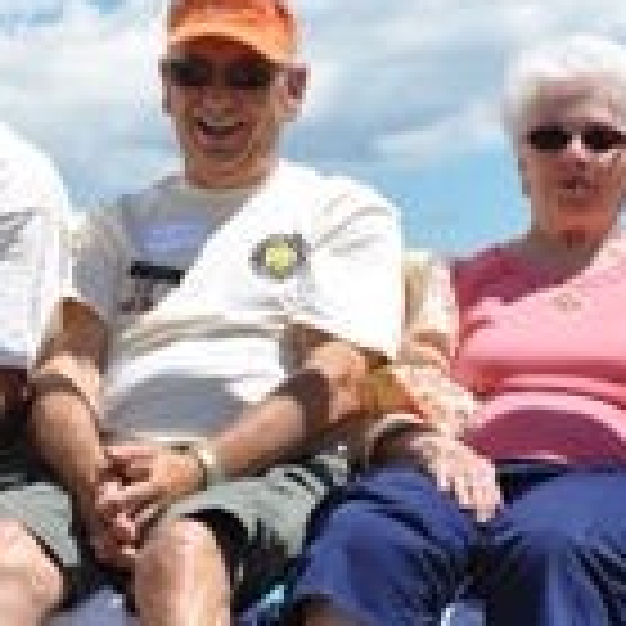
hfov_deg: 11.7
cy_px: 372
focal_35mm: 149
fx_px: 3049
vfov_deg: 11.7
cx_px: 387
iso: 200
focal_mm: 34
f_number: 10
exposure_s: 1/400
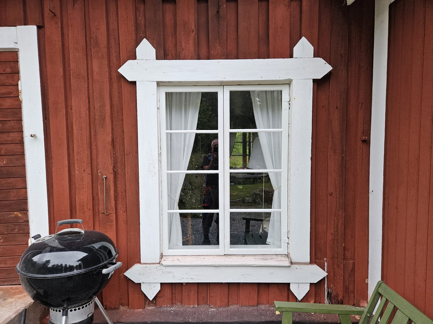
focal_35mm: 23
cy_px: 162
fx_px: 288
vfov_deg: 58.9
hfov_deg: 73.9
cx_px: 216
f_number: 1.8
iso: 320
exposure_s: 1/359
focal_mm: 5.4
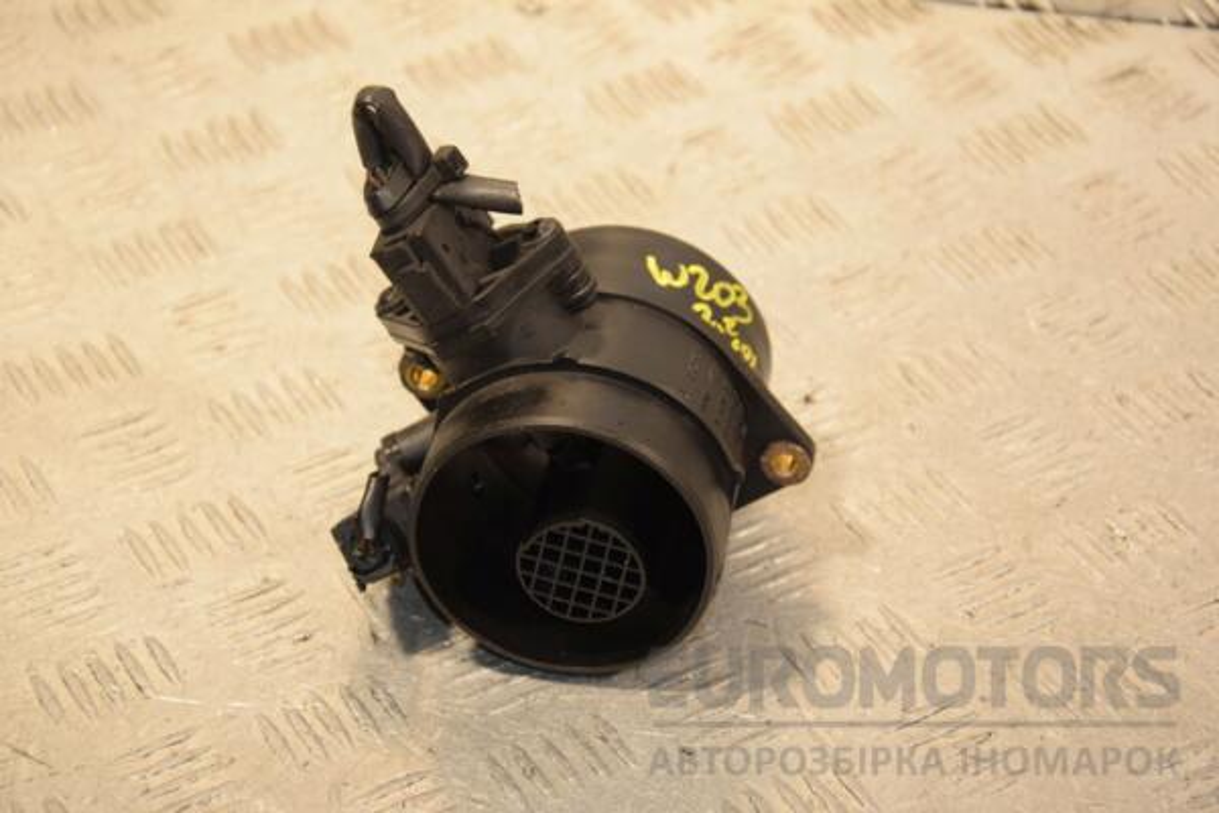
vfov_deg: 13.8
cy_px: 406
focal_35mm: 99
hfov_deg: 20.6
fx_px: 3352
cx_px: 610
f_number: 5.6
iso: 800
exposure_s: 1/200
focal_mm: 66
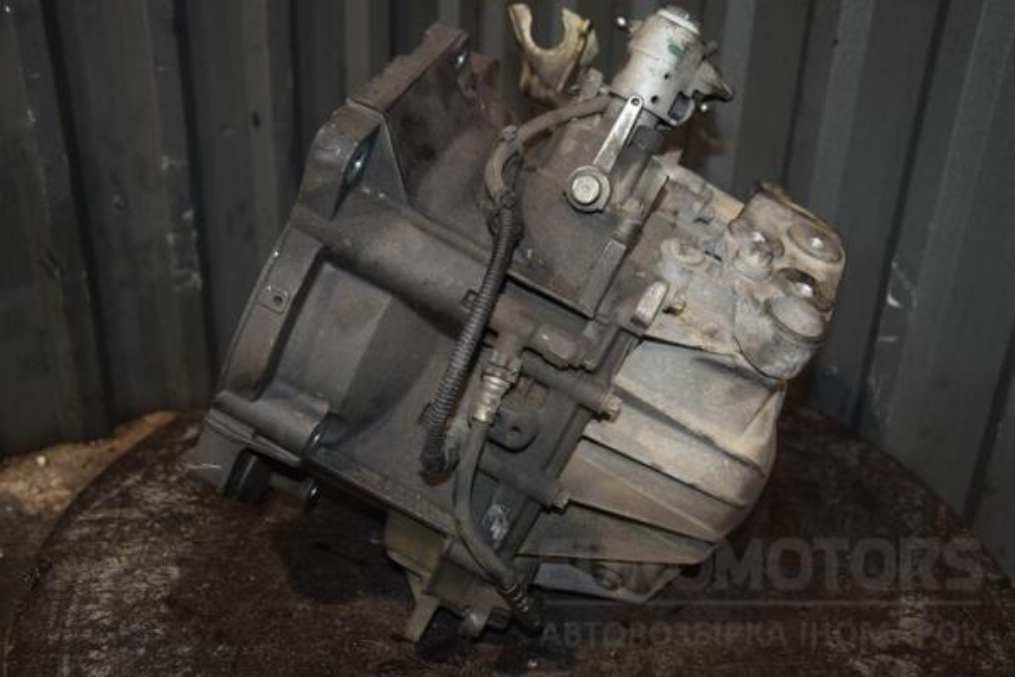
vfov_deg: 35.5
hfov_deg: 51.3
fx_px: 1057
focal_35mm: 38
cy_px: 338
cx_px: 508
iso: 800
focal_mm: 25
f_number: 5
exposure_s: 1/60
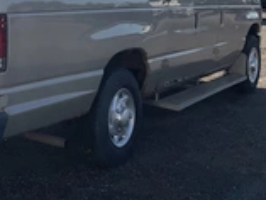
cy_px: 17
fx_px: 569
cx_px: 17
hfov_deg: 25.3
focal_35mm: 74
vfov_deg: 19.5
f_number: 1.8
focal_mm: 3
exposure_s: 1/3125
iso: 25
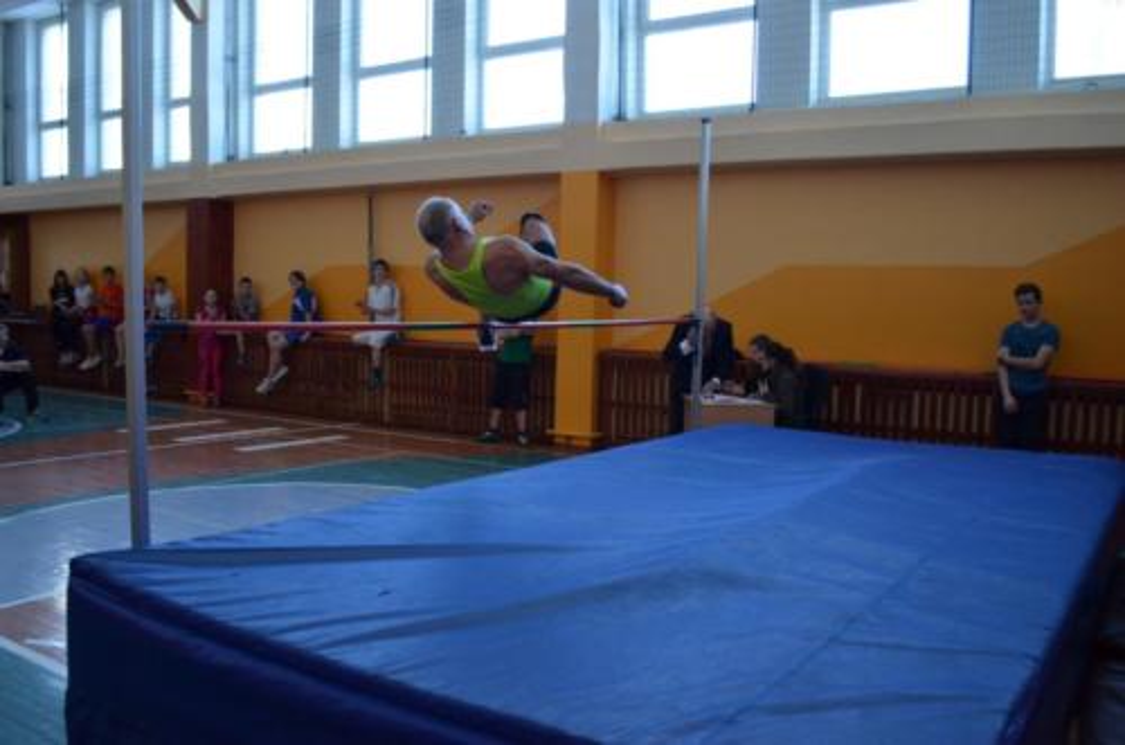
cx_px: 562
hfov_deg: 62.0
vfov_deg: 43.4
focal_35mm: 30
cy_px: 372
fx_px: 935
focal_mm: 20
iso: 1600
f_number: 3.8
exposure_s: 1/320
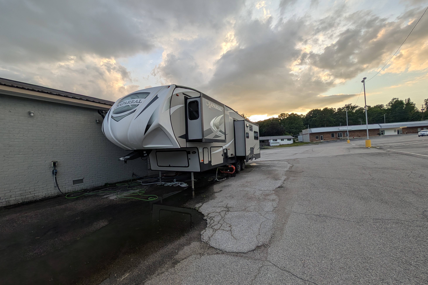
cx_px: 209
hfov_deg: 108.3
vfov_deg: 85.4
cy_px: 145
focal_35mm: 13
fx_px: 155
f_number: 1.7
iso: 46
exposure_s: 1/1272
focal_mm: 2.02
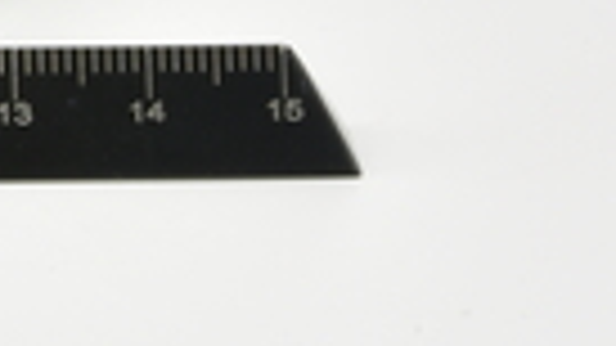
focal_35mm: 330
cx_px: -733
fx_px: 5389
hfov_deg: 6.3
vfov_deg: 3.6
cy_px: -364
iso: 64
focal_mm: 60
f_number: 29
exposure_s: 1/2.5
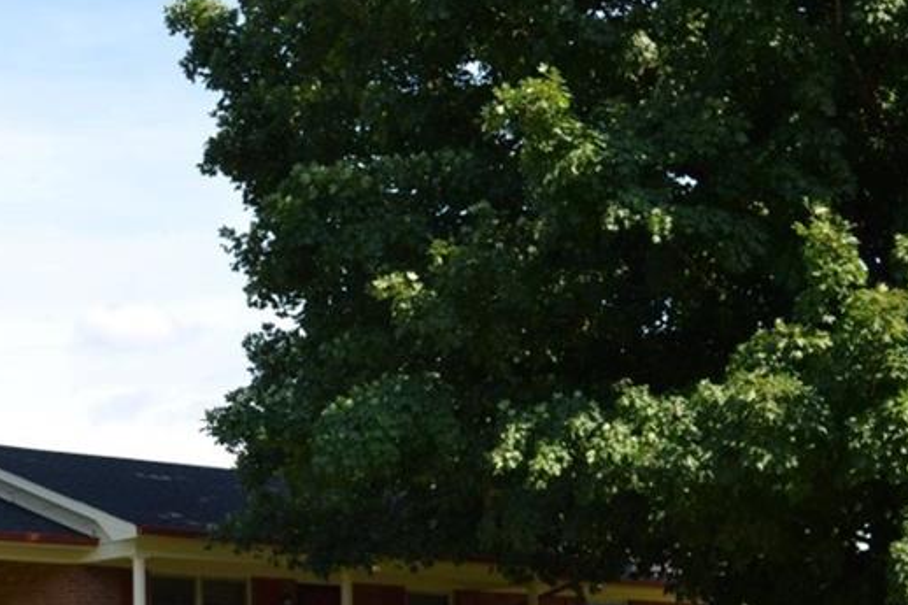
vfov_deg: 15.9
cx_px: 186
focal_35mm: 86
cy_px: 337
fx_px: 2168
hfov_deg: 23.3
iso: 100
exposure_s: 1/200
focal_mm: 29
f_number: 7.1
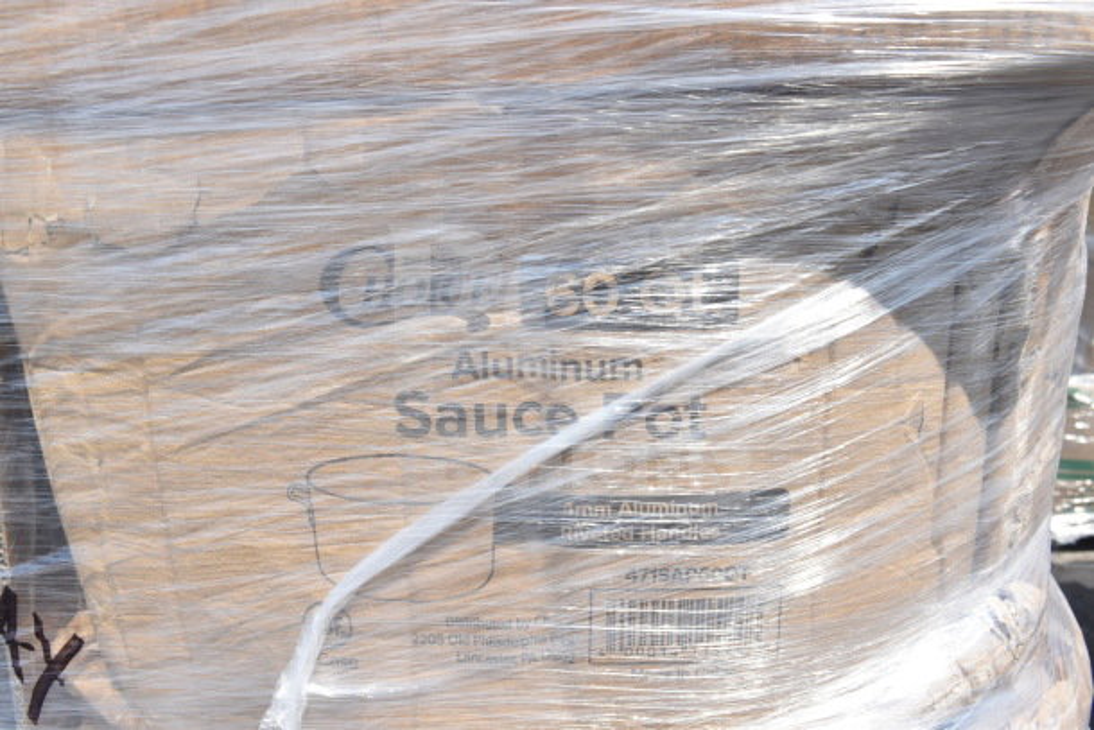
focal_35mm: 32
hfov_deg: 59.5
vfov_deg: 41.7
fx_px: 957
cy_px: 365
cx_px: 547
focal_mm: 21
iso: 200
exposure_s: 1/320
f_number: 9
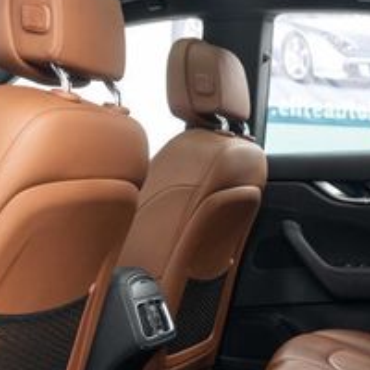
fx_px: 919
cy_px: 217
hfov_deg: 22.7
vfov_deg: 22.7
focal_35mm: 76
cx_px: 215
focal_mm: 28
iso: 2000
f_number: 3.2
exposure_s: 1/60
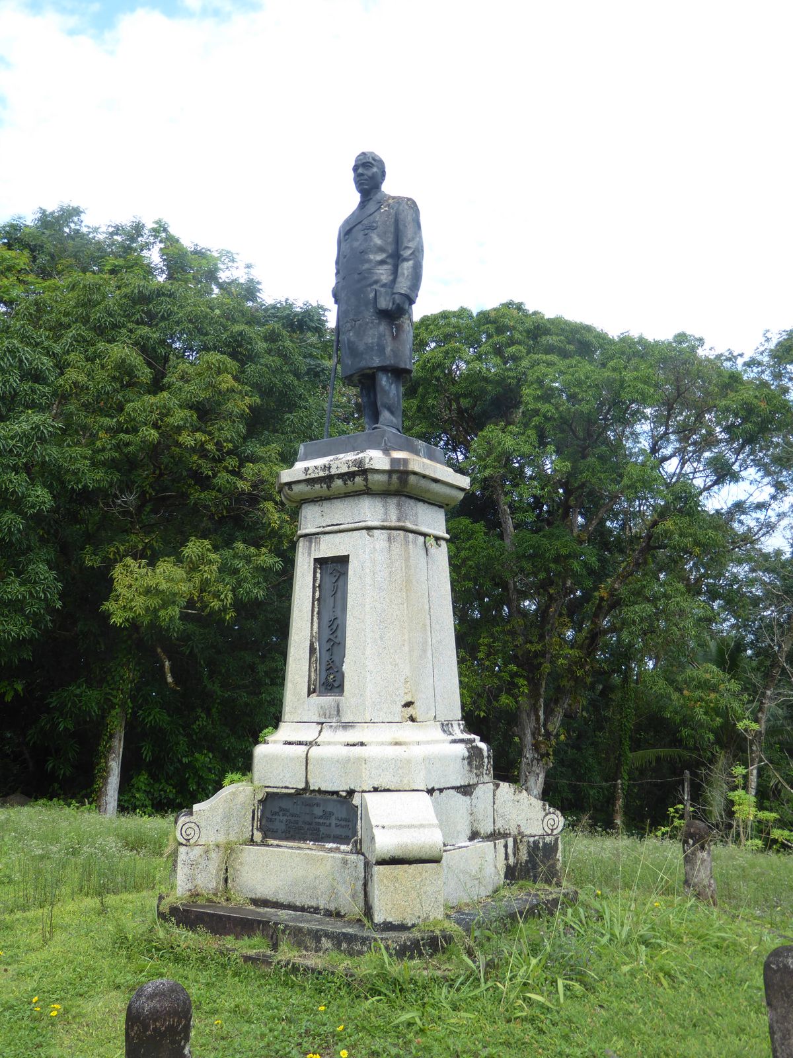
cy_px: 529
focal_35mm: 33
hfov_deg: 42.9
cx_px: 396
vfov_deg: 55.4
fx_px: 1008
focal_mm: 5.8
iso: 80
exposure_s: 1/200
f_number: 3.6
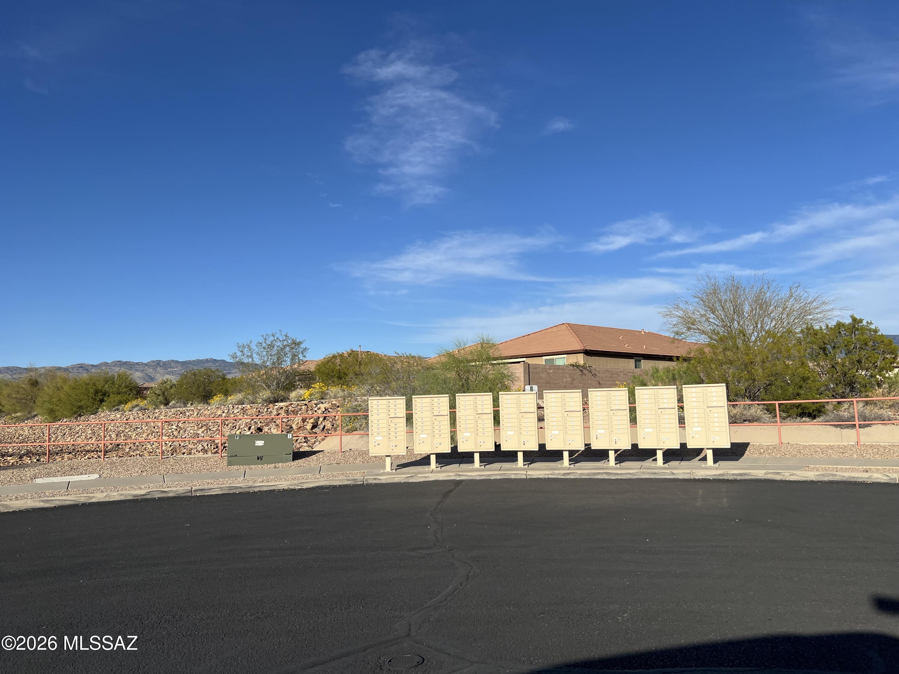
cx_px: 450
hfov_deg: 67.3
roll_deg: +1.1
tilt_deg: +6.0
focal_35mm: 26
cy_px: 337
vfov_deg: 53.1
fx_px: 675
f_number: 1.5
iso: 50
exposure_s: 1/5076
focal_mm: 5.7
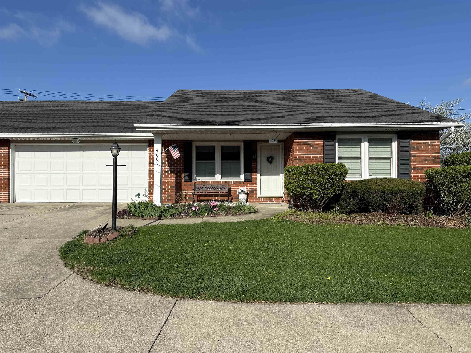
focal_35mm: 24
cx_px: 236
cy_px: 176
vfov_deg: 56.8
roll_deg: +0.1
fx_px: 327
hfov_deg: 71.6
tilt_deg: +1.9
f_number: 1.78
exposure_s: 1/5714
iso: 80
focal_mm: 6.76
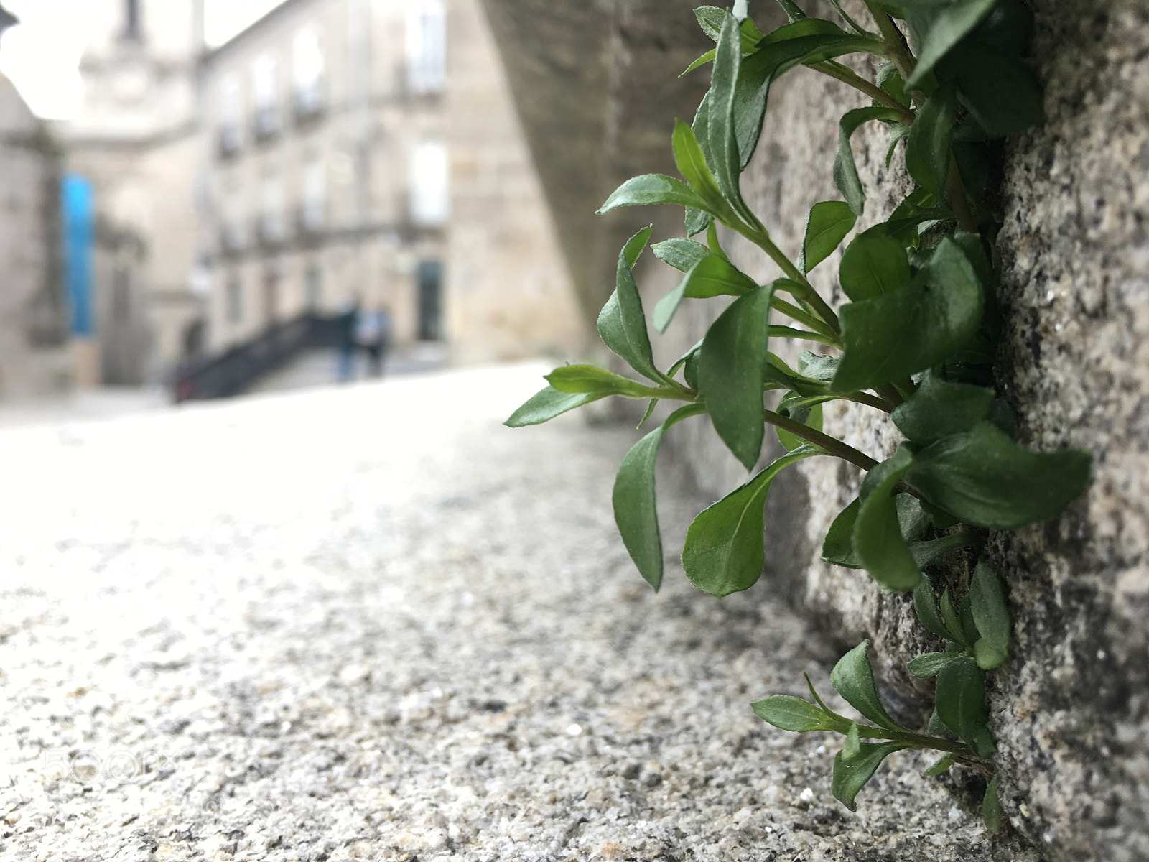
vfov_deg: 48.2
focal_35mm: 29
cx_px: 574
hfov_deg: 61.7
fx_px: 963
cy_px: 431
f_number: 2.2
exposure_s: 1/50
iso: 25
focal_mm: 4.15
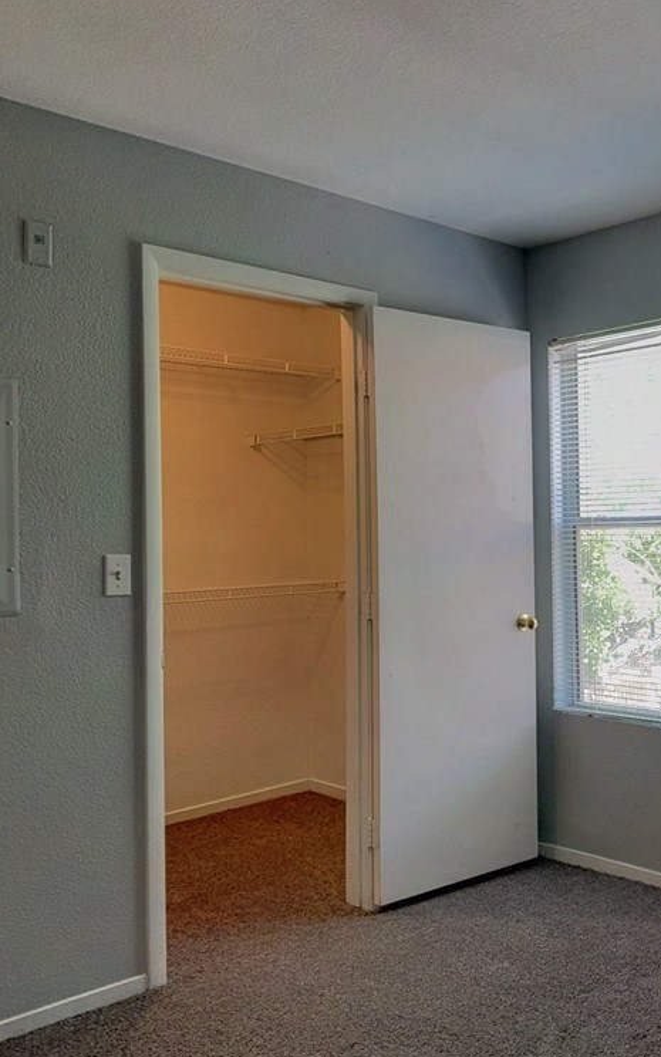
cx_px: 557
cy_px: 519
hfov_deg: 34.8
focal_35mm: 35
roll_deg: +1.0
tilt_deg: +0.4
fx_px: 1009
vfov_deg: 55.3
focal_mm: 6.76
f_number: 1.78
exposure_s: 1/60
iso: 125
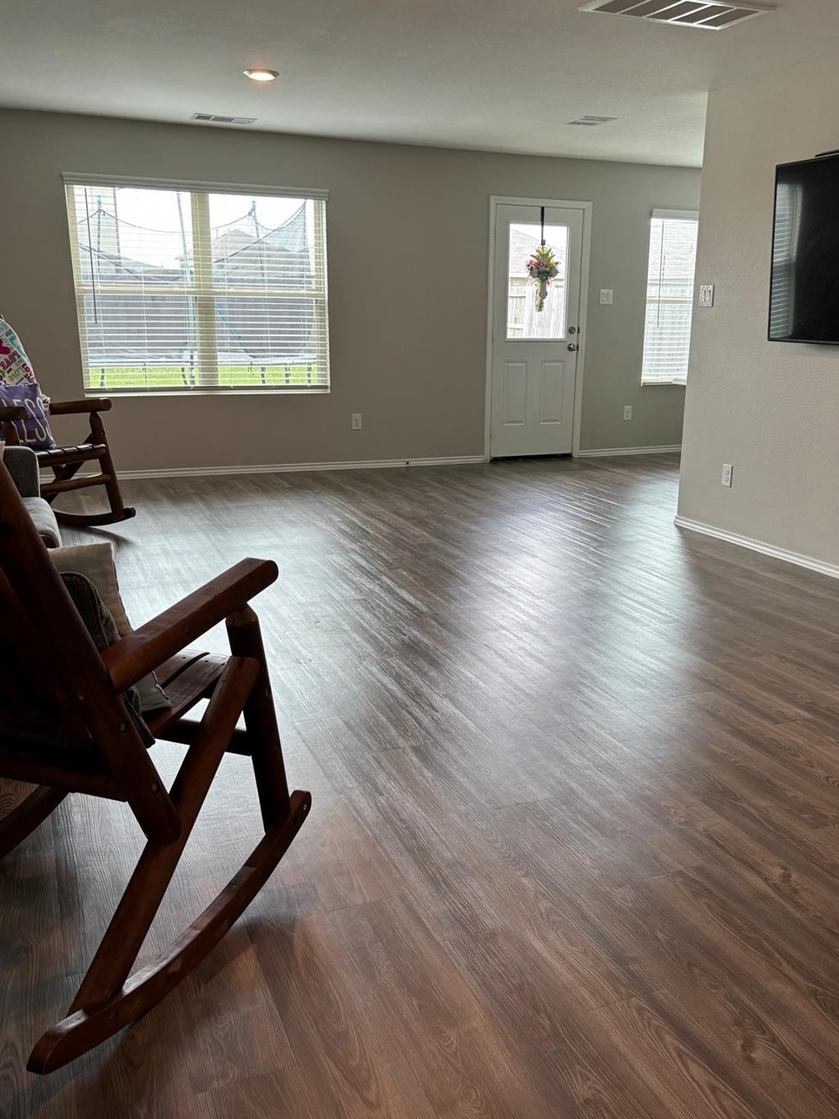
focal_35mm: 31
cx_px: 471
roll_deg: -1.4
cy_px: 578
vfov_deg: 58.3
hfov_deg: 45.4
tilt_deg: -14.6
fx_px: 1002
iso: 64
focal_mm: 5.96
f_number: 1.6
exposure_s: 1/120
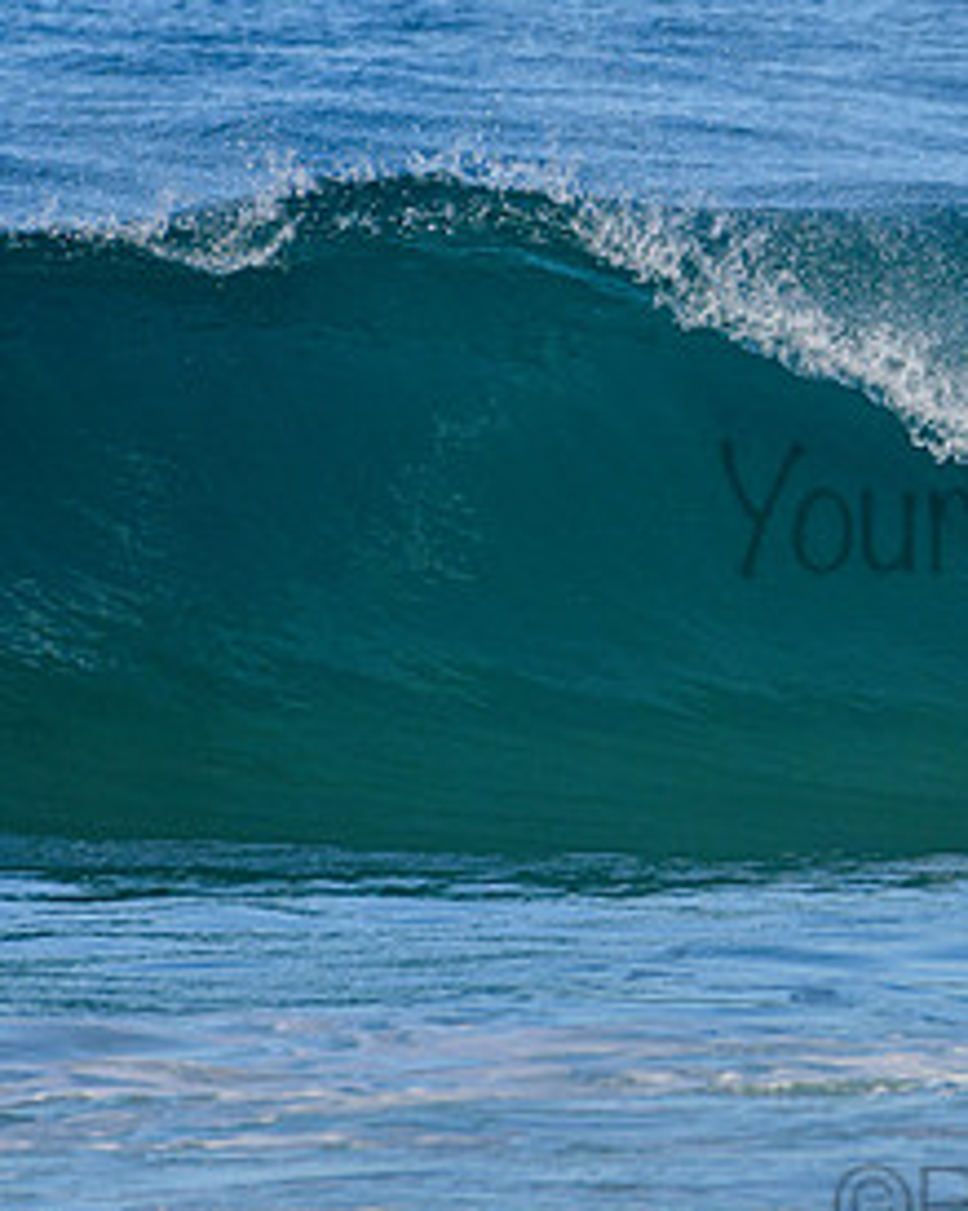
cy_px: 471
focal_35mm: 1492
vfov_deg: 1.3
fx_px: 53460
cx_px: 1176
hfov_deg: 1.0
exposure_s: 1/2000
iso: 280
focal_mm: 500
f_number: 5.6
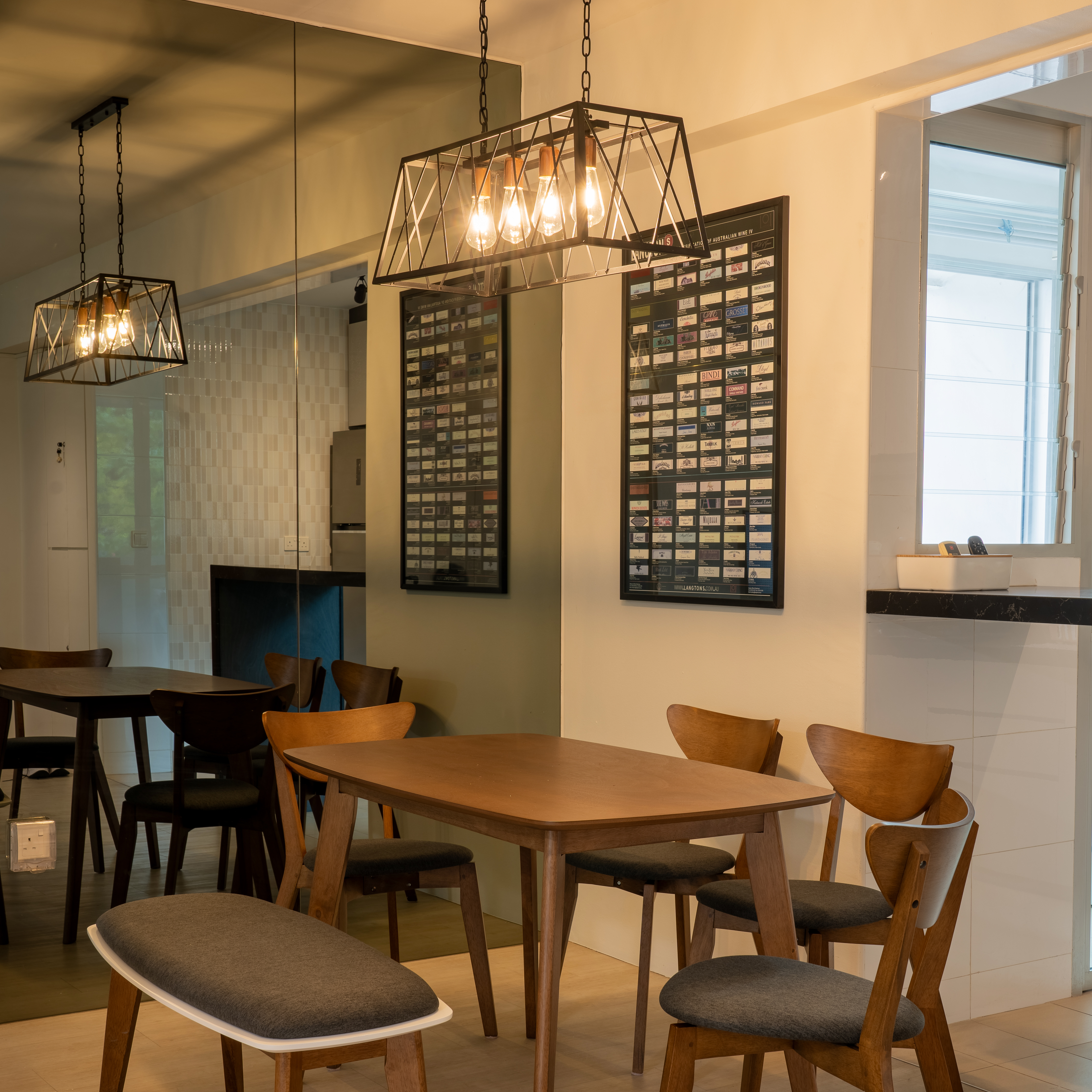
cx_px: 562
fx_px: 1606
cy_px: 639
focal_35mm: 45
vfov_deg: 37.4
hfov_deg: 37.5
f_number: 11
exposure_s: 1/5
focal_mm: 34
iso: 100
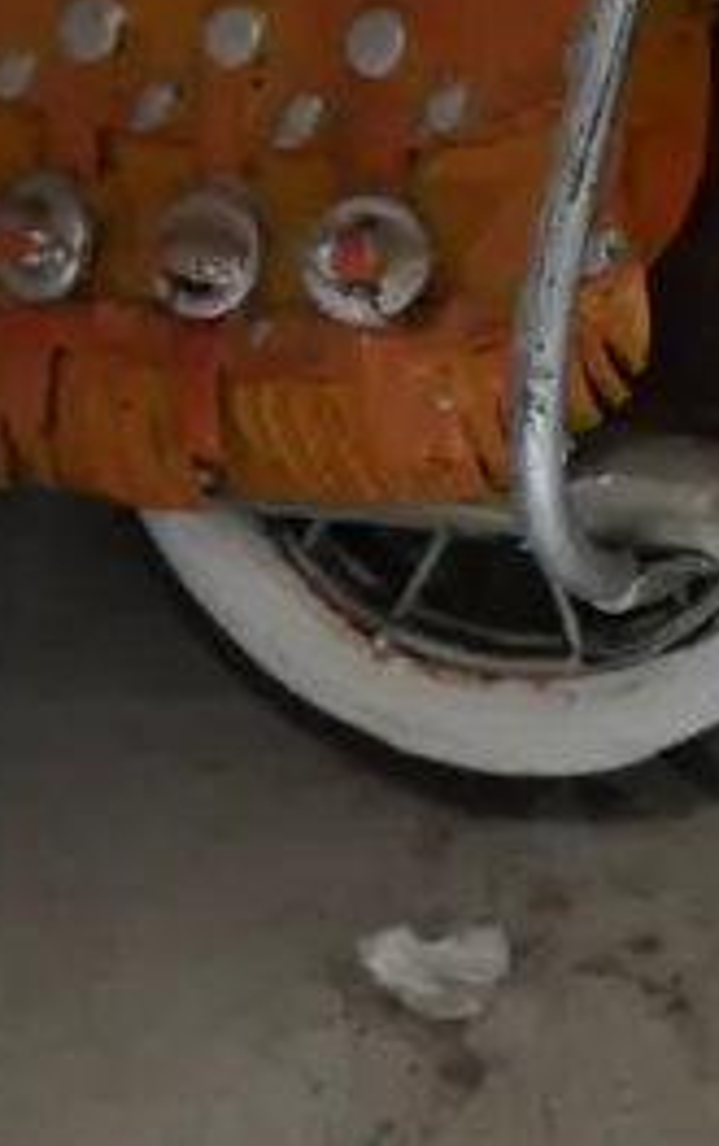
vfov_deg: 15.4
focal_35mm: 132
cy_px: -124
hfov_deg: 8.7
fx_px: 4127
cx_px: 1922
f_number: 4
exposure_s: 1/60
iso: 1600
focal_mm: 16
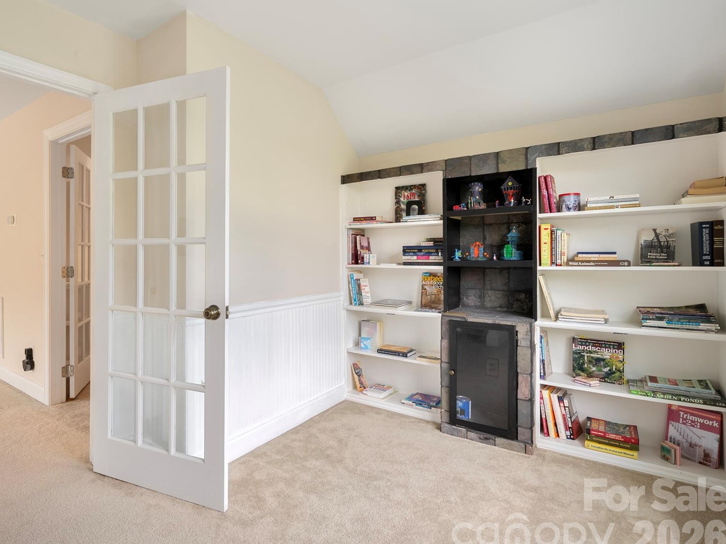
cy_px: 251
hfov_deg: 82.4
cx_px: 255
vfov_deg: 68.6
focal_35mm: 19
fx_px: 398
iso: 100
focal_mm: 15
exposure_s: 1/3
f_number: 11
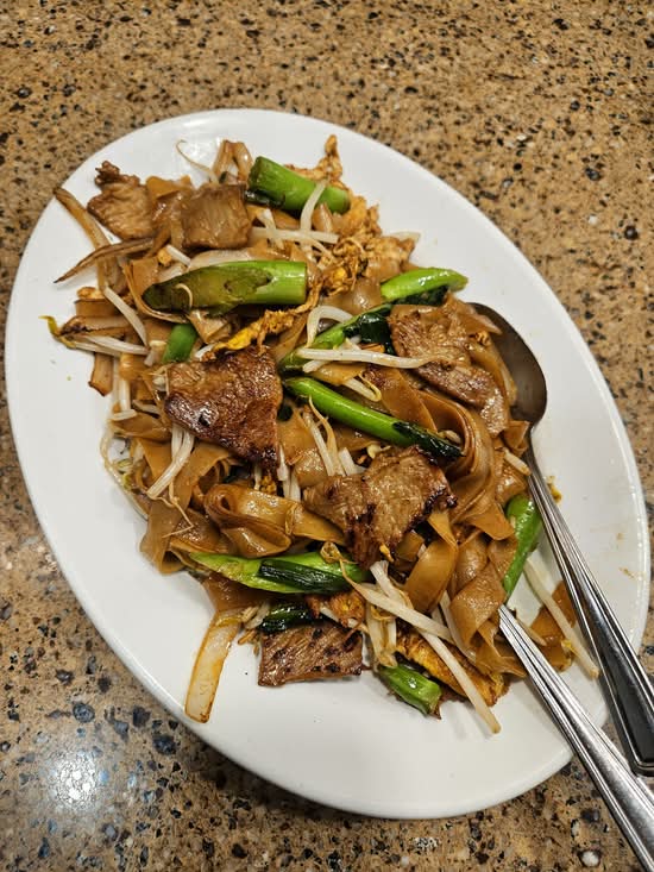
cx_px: 327
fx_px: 579
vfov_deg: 73.9
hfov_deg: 58.9
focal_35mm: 23
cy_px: 436
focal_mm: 5.4
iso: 100
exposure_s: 1/120
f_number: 1.8
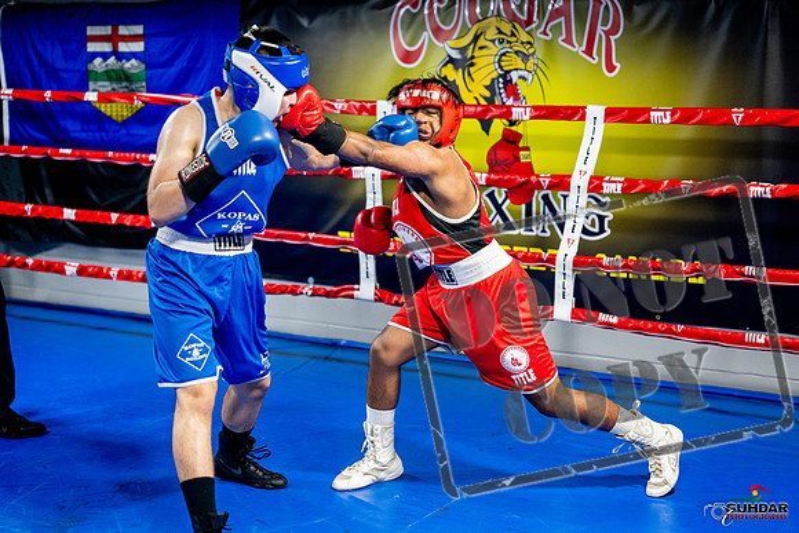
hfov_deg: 33.4
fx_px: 1332
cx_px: 400
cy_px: 266
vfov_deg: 22.6
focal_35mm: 60
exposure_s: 1/800
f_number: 2
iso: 3200
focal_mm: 60
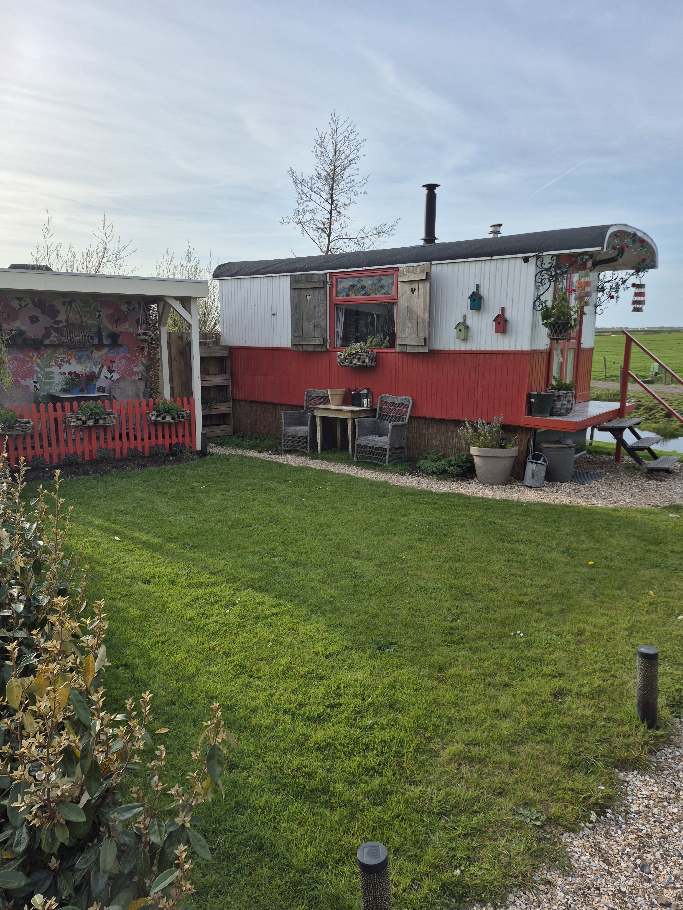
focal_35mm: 23
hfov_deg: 58.9
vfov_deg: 73.9
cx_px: 342
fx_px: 605
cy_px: 455
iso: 25
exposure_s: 1/1836
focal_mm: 5.4
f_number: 1.8
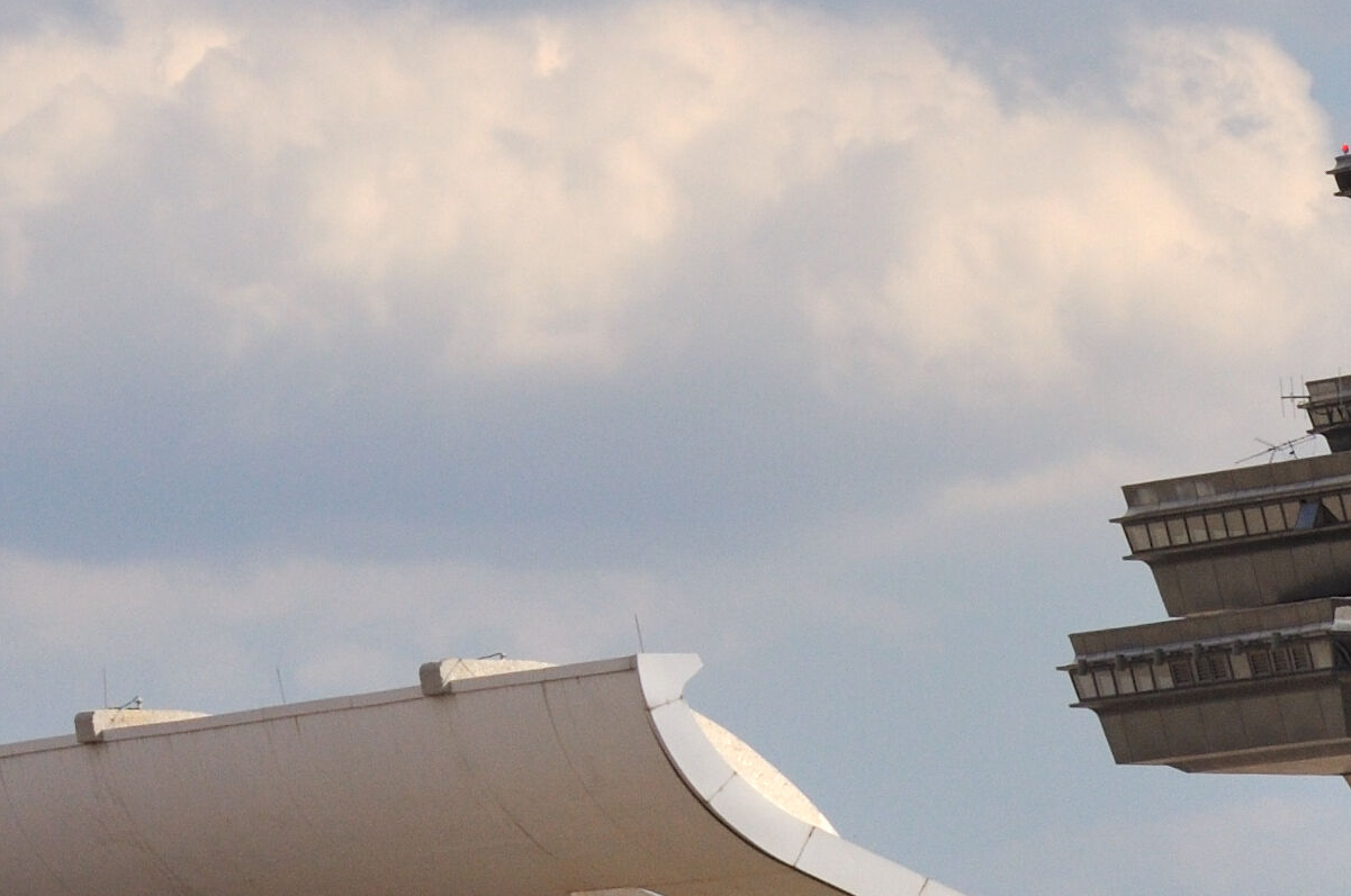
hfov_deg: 5.4
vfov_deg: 3.7
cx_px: 2411
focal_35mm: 375
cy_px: 455
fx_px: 14052
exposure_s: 1/320
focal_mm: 70
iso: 200
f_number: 9
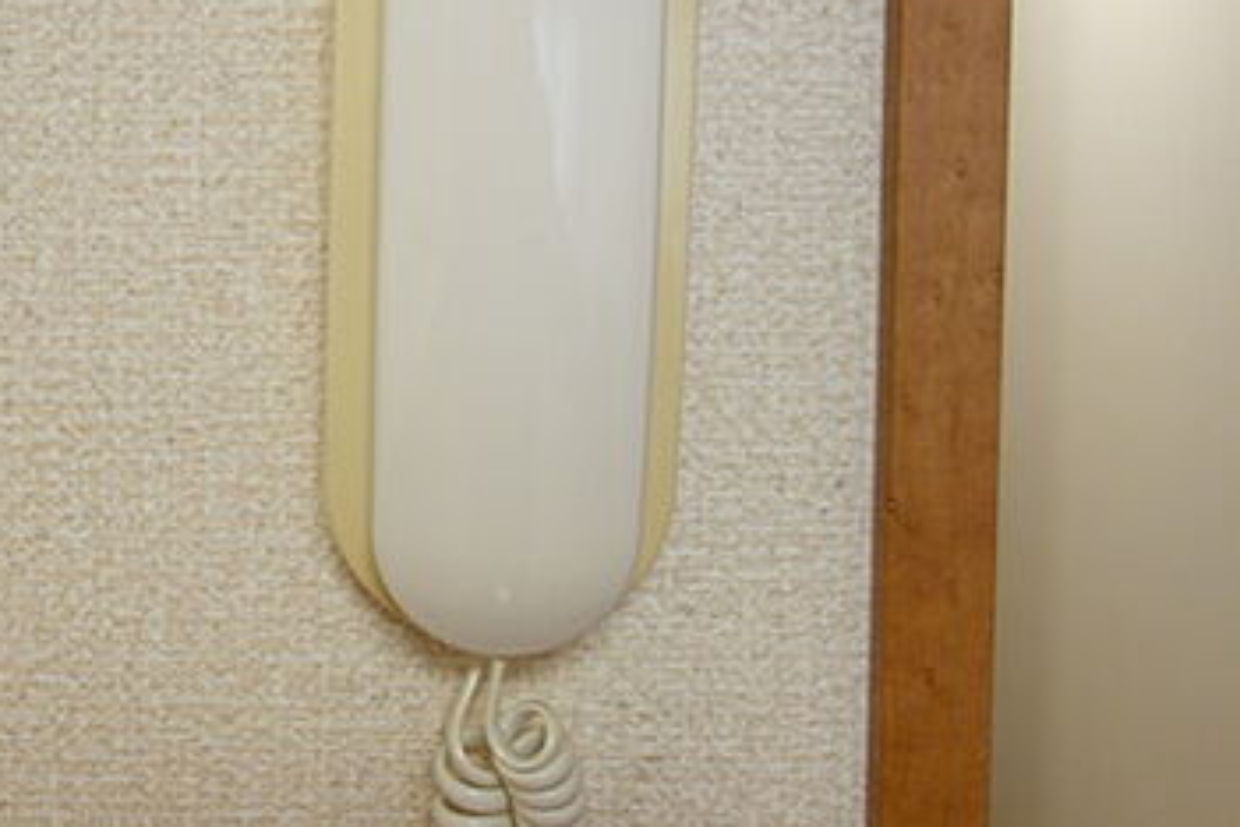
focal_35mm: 51
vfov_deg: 26.1
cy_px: 177
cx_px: 431
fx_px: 1757
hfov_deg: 38.5
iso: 125
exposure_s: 1/30
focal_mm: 10.4
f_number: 1.8
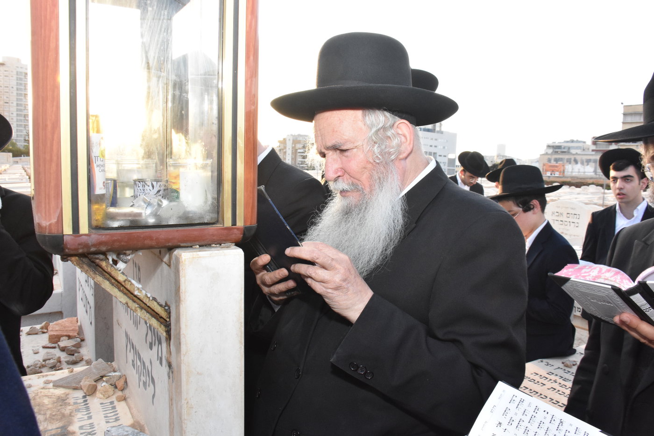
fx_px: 490
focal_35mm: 27
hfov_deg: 67.4
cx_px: 327
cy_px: 218
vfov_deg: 47.9
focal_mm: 18
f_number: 11
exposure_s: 1/160
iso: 2000
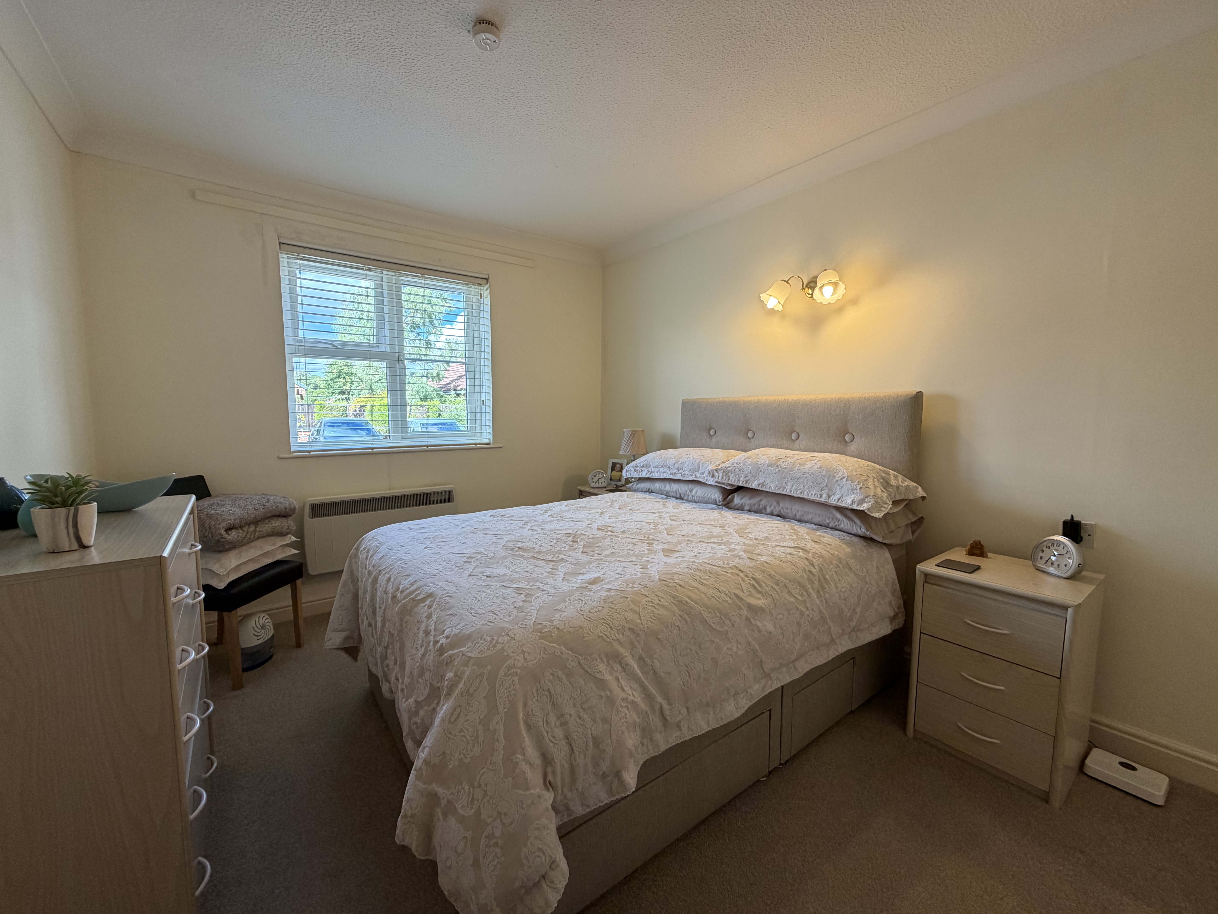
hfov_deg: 102.1
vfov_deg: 85.7
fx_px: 493
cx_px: 609
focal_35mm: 14
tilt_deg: -6.6
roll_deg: +0.2
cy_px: 457
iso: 125
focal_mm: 2.22
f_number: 2.2
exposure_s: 1/121
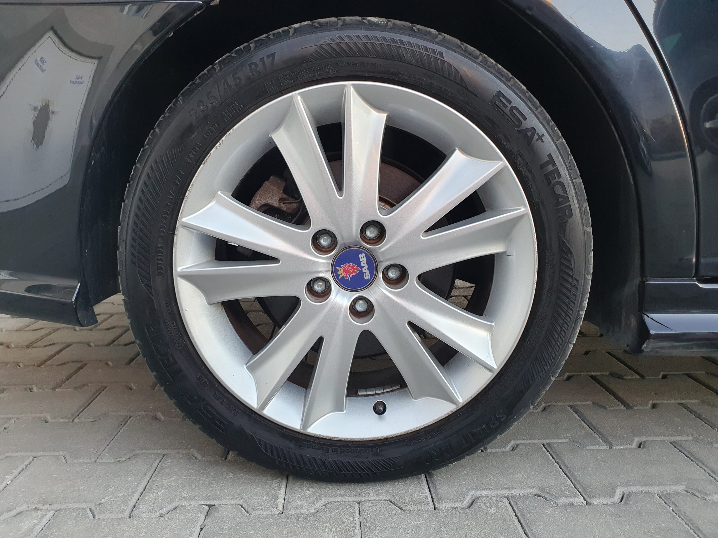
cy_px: 269
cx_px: 359
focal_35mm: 26
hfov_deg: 67.3
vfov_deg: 53.1
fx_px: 539
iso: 160
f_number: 2.4
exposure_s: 1/100
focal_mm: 4.32
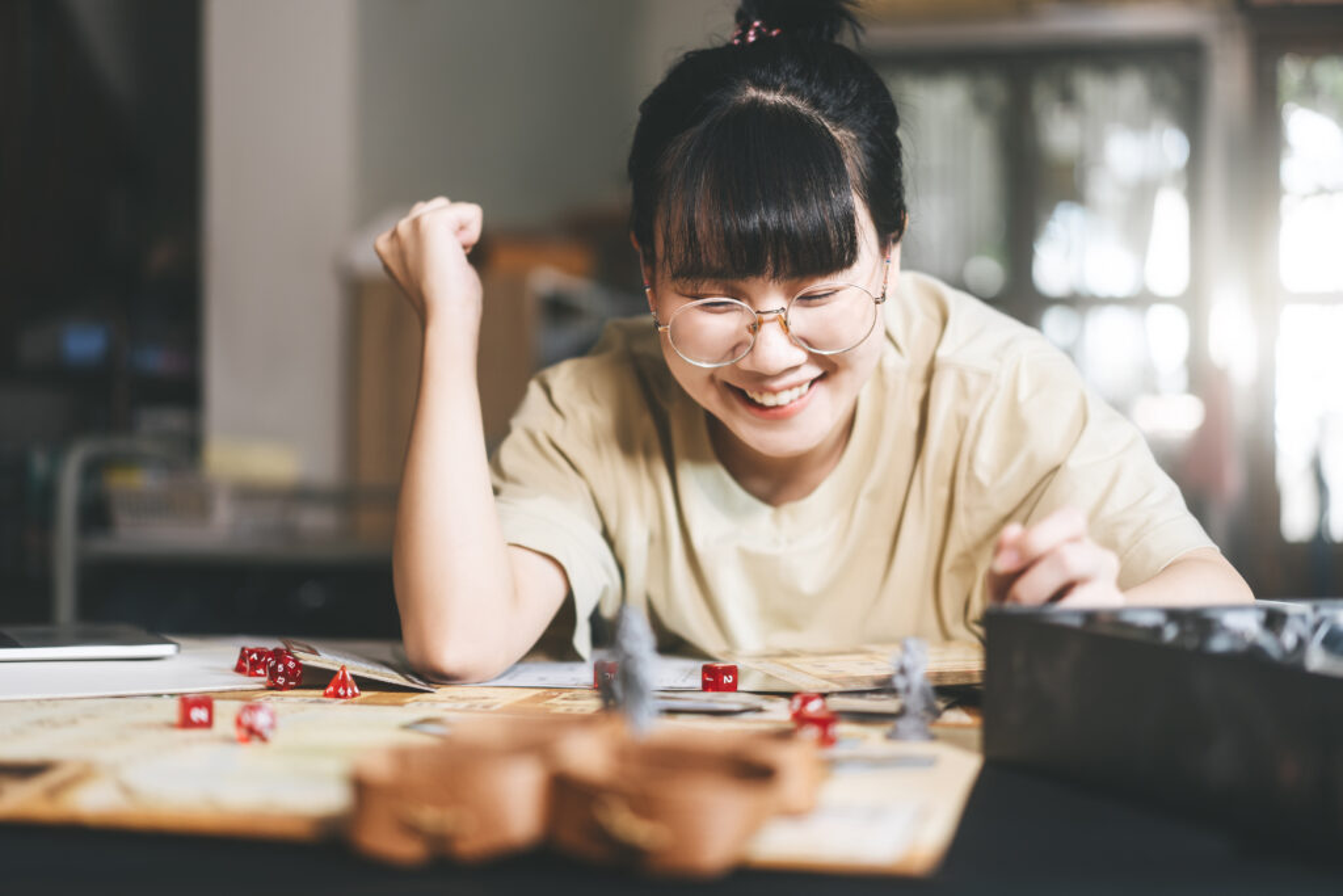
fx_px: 2052
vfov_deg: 24.6
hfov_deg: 36.2
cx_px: 672
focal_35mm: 55
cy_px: 448
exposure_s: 1/100
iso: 320
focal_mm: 55
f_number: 1.8
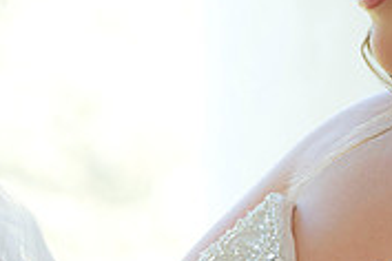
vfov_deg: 4.1
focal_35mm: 335
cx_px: 337
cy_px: 29
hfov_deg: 6.1
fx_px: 3647
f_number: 4.5
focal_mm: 102
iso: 1600
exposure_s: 1/250
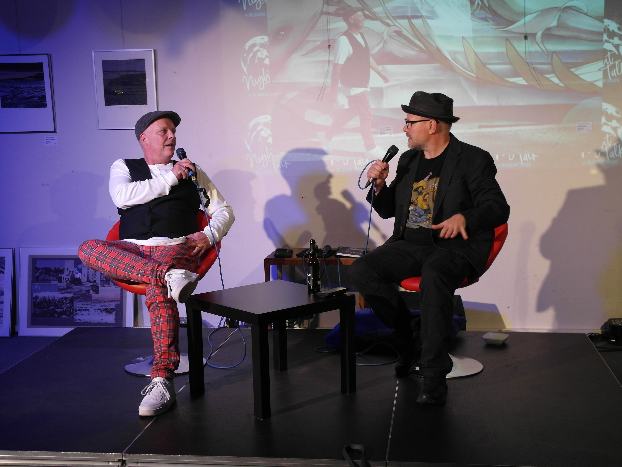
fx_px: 880
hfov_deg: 38.9
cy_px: 234
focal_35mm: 49
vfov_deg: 29.7
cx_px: 311
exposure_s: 1/45
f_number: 3
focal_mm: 10.6
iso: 120
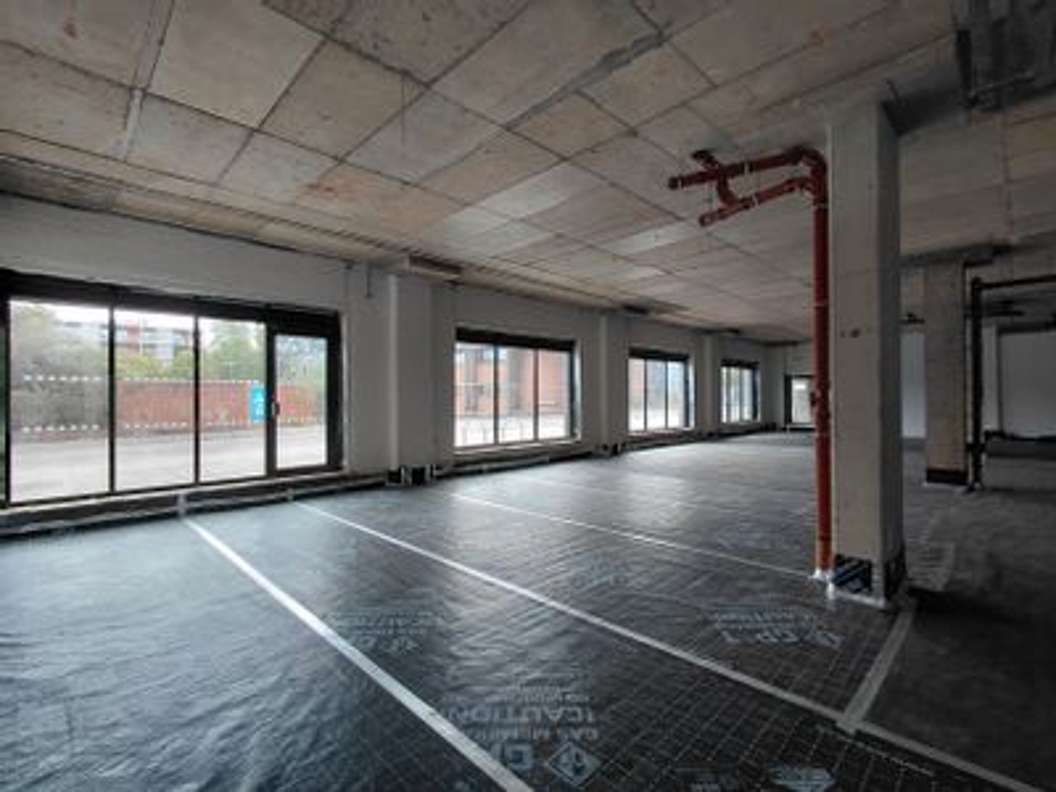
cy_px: 396
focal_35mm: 16
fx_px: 488
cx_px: 528
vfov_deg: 78.1
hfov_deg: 94.5
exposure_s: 1/120
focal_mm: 1.64
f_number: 2.2
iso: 50
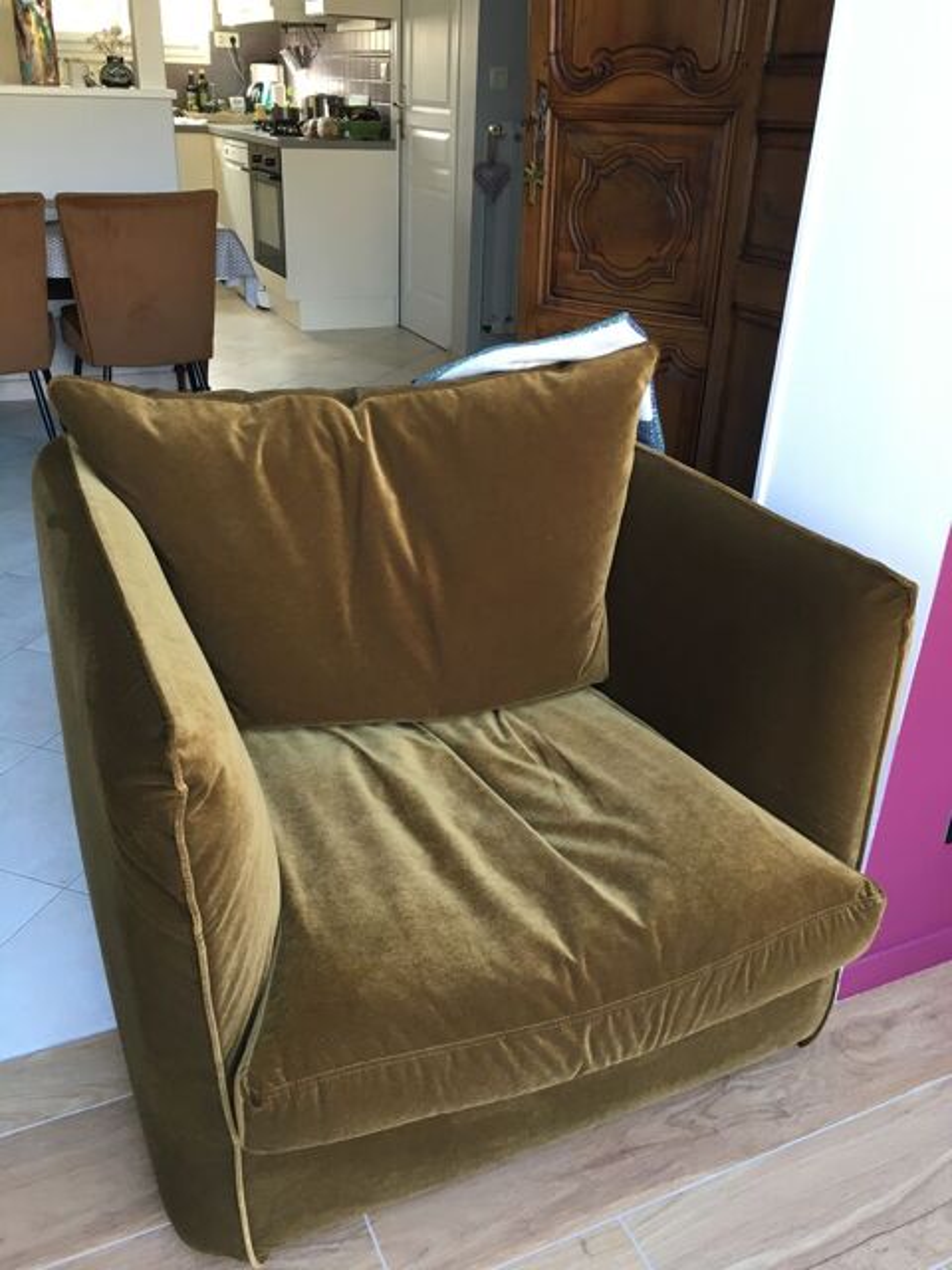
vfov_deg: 61.7
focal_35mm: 29
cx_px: 476
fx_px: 1063
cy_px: 635
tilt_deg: -27.0
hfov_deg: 48.2
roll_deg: -2.8
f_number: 2.2
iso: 100
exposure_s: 1/33
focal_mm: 4.15
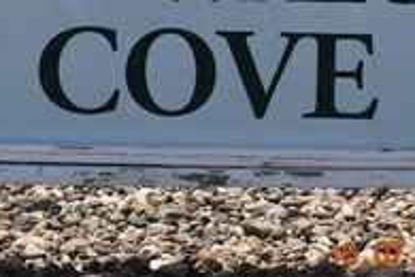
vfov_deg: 10.3
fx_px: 1510
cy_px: -54
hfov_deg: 15.6
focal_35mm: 131
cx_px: 115
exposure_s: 1/2000
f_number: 7.1
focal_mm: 34
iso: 400
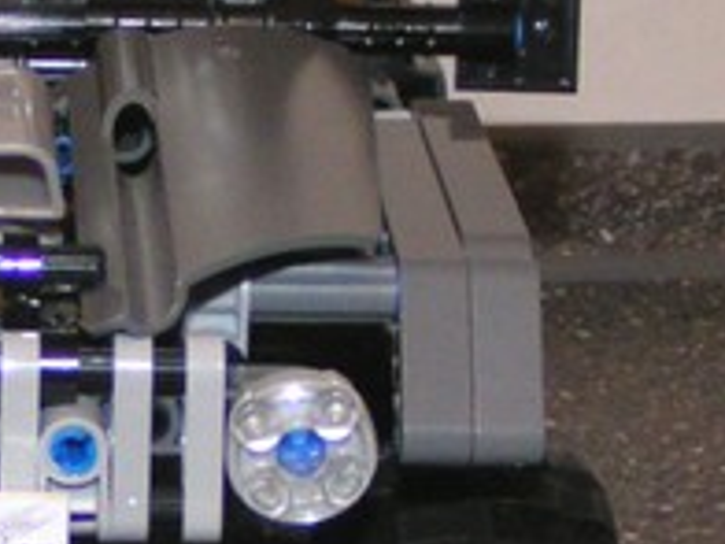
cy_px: 285
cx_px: -37
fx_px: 2597
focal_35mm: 124
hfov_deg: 15.5
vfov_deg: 12.0
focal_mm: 5.8
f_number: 2.8
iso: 200
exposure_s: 1/40
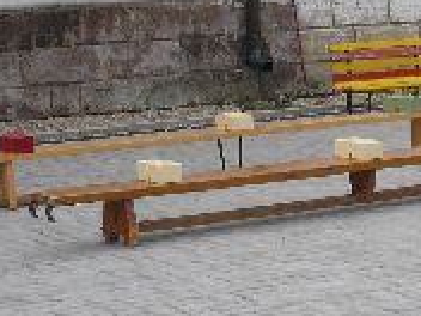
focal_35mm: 127
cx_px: 421
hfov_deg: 15.2
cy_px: 333
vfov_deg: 11.5
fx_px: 1545
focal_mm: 5.8
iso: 100
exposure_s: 1/800
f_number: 2.8
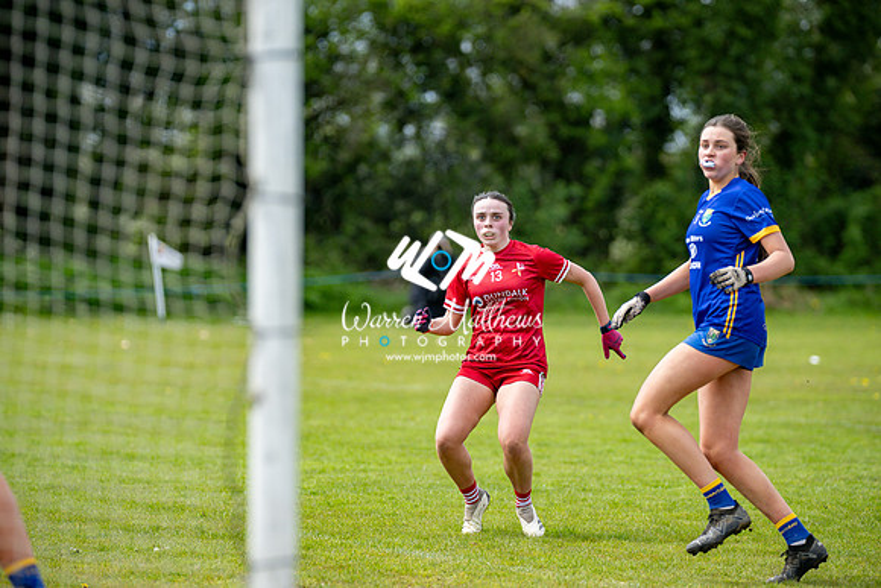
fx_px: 5140
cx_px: 440
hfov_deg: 9.8
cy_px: 294
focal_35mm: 210
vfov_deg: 6.5
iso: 360
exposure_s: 1/4000
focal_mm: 210
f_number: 2.8
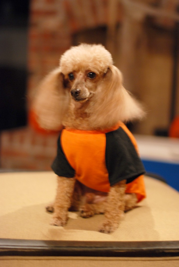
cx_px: 90
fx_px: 558
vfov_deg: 27.0
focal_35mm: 75
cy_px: 134
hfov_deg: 18.2
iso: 500
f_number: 2
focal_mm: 50
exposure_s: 1/13
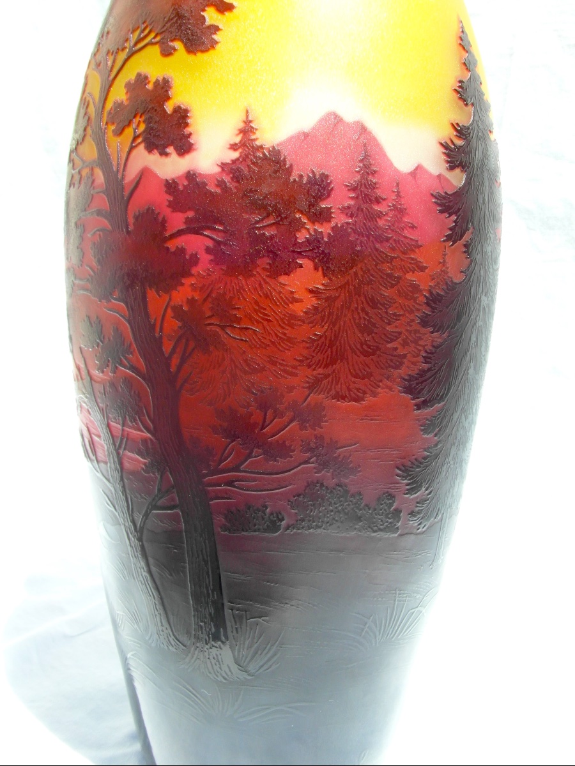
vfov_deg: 56.8
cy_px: 383
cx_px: 288
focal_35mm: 32
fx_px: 709
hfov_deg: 44.2
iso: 80
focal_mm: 5.3
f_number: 5.6
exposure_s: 1/180
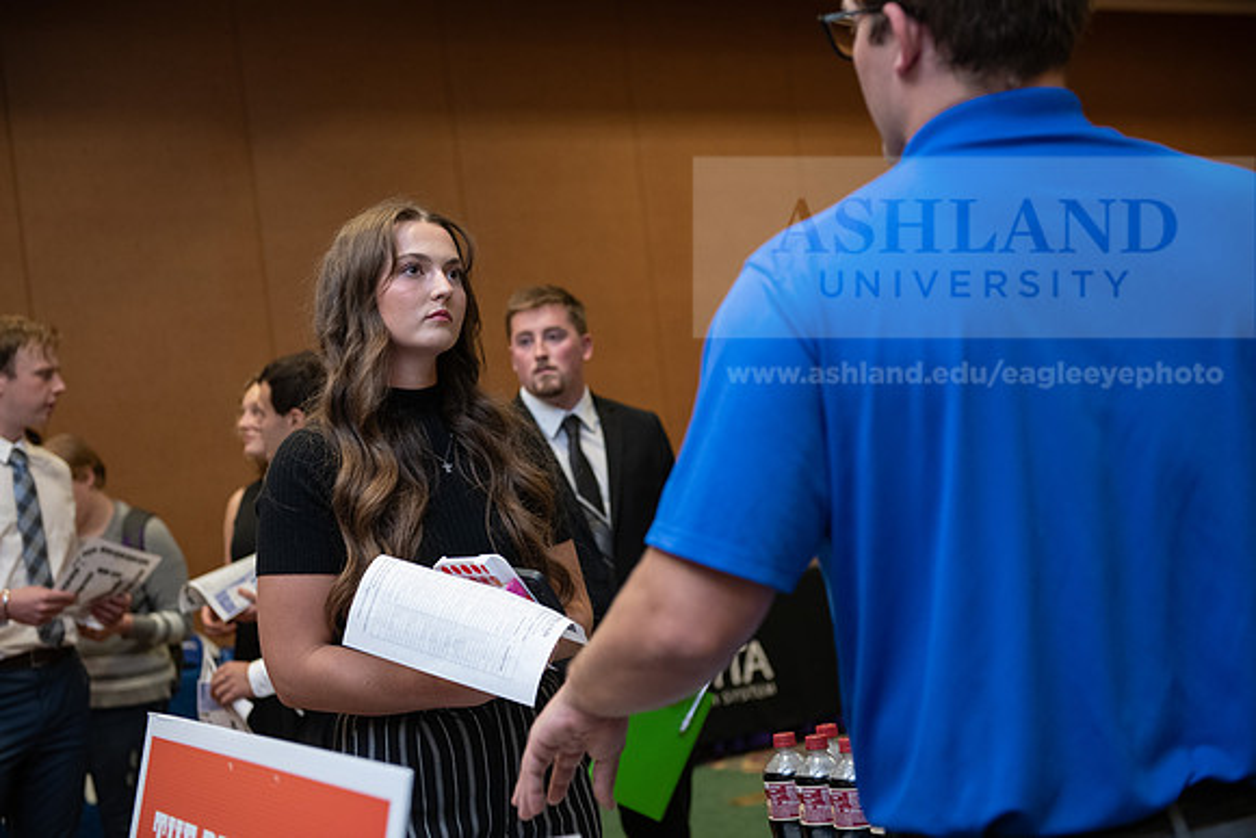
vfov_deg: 24.2
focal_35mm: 56
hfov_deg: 35.6
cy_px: 419
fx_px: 1954
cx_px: 628
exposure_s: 1/200
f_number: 3.2
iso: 1250
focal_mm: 56
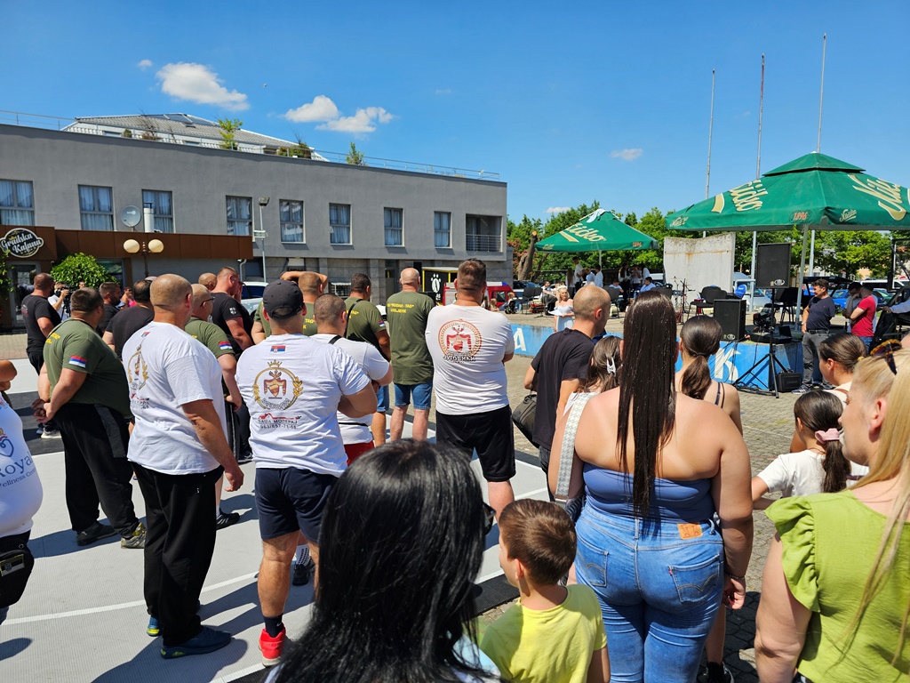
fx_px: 605
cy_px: 342
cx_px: 455
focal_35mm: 23
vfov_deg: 58.9
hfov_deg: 73.9
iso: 10
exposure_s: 1/717
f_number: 1.7
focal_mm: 6.3
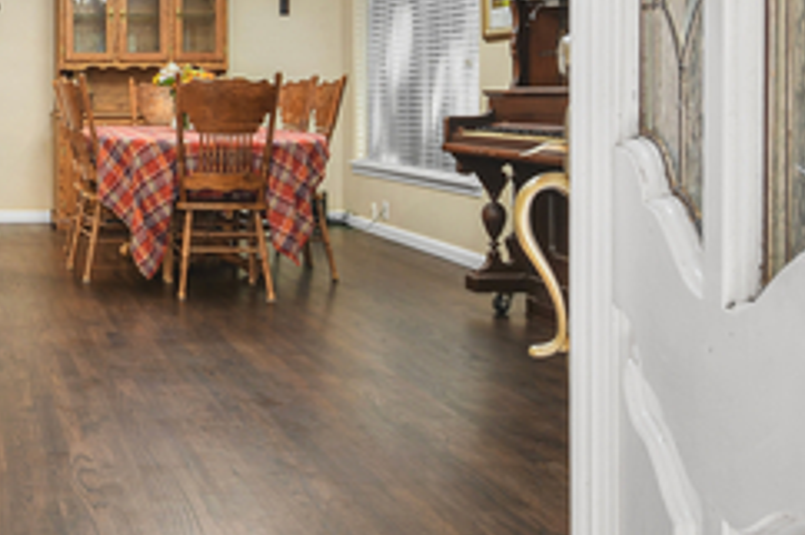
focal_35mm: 46
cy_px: 105
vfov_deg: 28.8
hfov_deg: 36.8
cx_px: -67
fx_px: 1020
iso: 125
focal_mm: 11.5
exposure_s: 1/3
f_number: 5
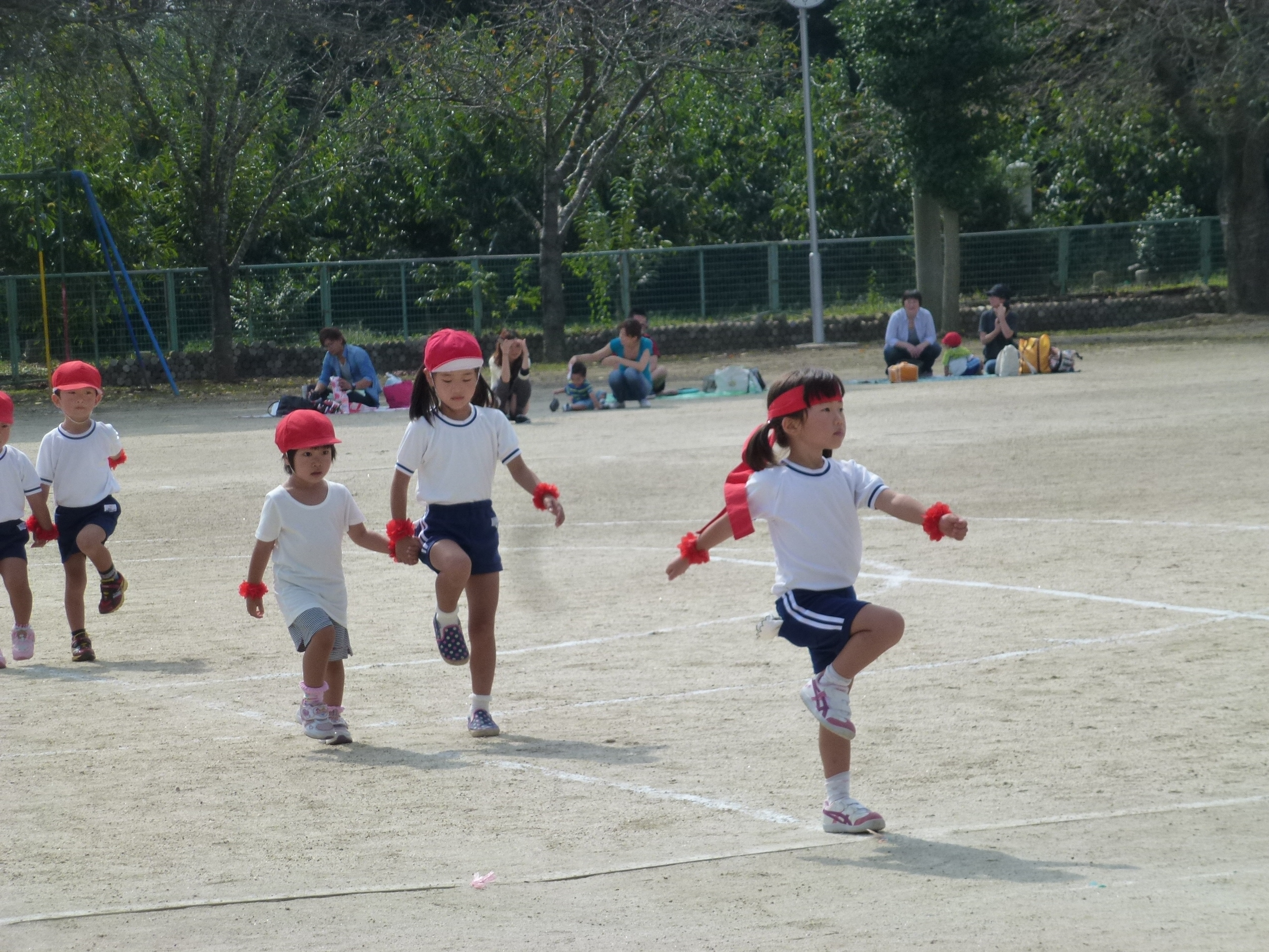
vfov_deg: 10.4
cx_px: 634
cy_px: 476
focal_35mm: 142
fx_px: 5206
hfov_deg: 13.9
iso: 160
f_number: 5.3
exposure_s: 1/800
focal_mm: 25.5
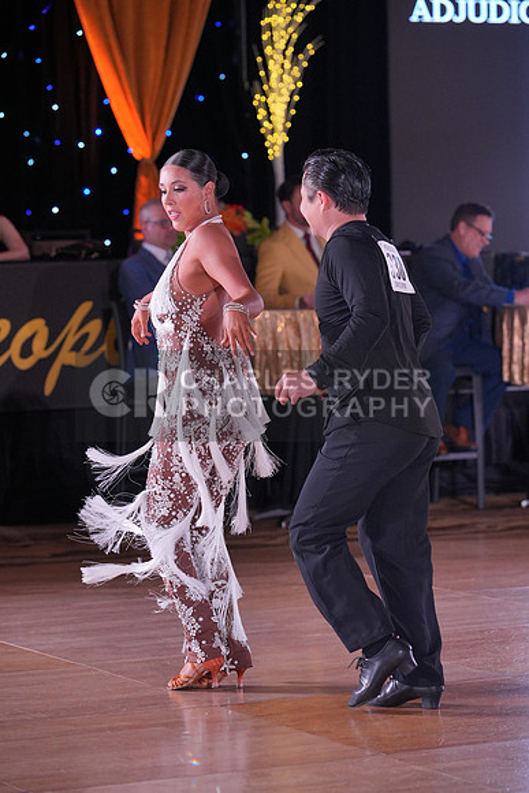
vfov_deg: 16.0
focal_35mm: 128
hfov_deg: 10.7
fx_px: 2819
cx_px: 264
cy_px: 396
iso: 2000
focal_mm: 128
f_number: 4
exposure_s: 1/400
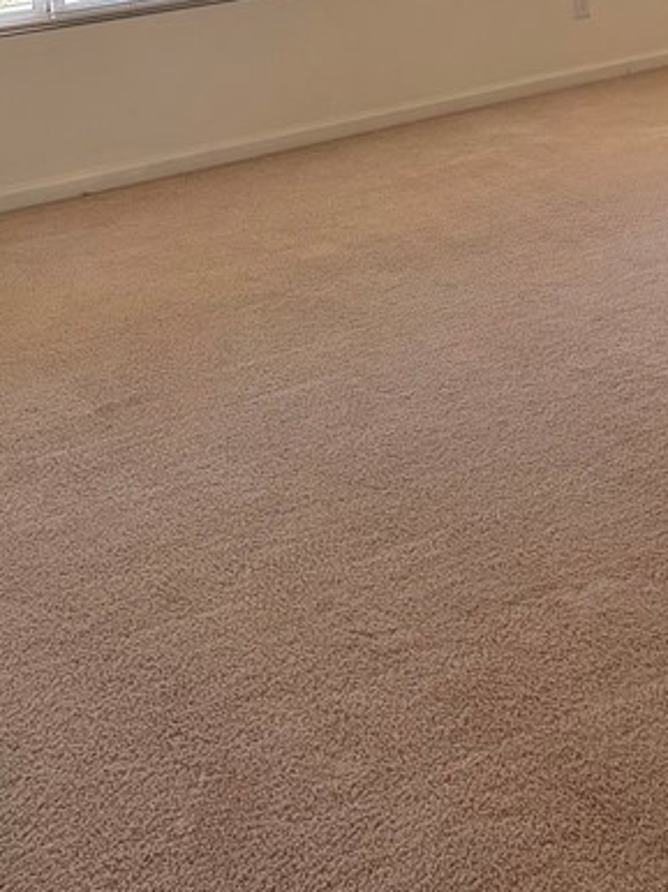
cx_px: 804
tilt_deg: -12.2
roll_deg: -0.7
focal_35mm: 69
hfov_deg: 20.0
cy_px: -9
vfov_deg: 26.6
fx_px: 1777
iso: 125
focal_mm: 5.96
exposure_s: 1/237
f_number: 1.6
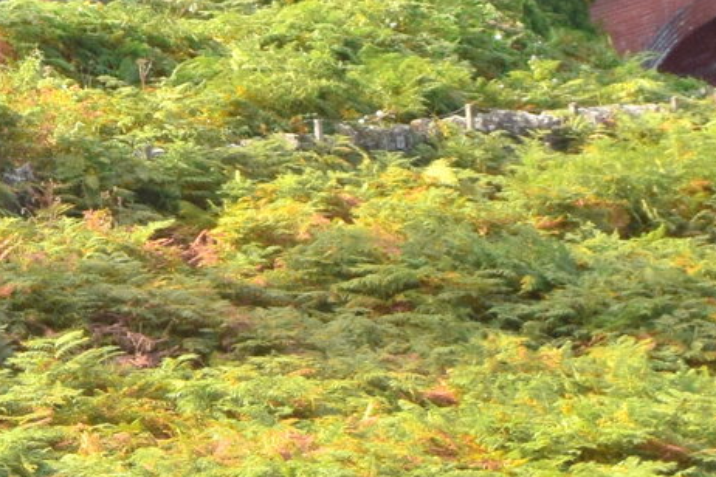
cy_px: -247
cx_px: -609
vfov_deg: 5.2
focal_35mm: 260
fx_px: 5171
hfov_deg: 7.7
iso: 400
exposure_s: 1/250
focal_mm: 32
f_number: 10
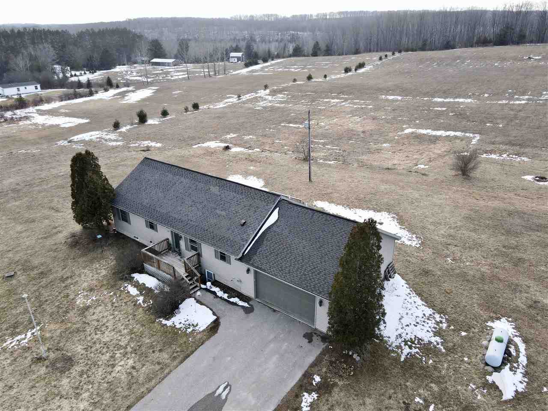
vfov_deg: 56.8
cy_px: 206
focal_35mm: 24
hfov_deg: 71.6
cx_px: 274
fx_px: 380
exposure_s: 1/180
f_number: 2.8
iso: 100
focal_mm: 4.5
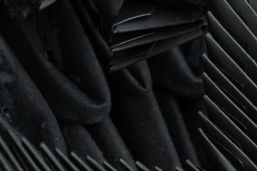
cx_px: 216
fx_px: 2553
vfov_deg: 3.8
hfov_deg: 5.8
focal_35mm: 358
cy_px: 220
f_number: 8
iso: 400
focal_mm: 70
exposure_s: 1/125
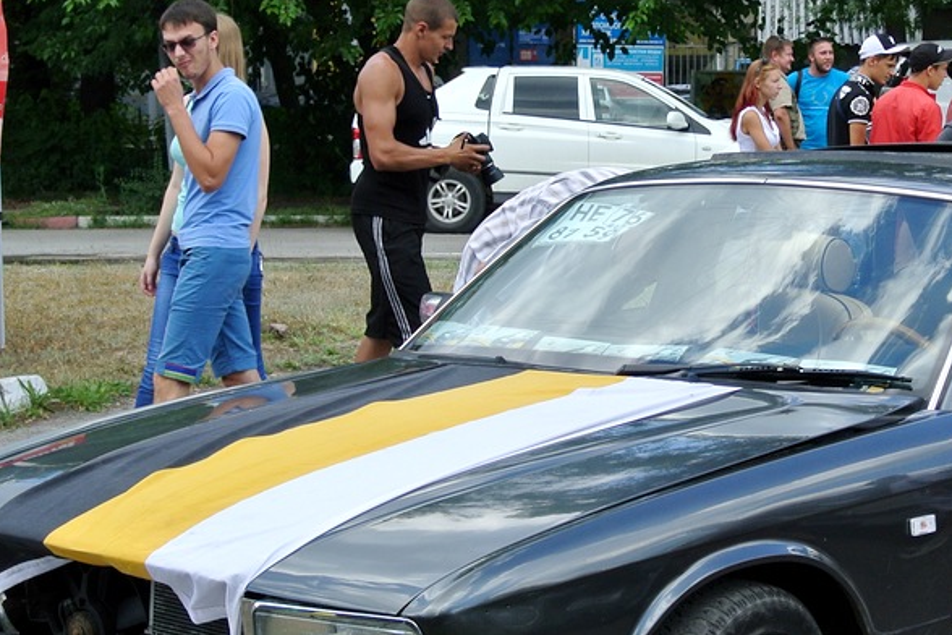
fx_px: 2750
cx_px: 675
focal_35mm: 104
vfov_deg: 13.2
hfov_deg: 19.5
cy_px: 404
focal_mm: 18.9
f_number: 4.8
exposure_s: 1/250
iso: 100
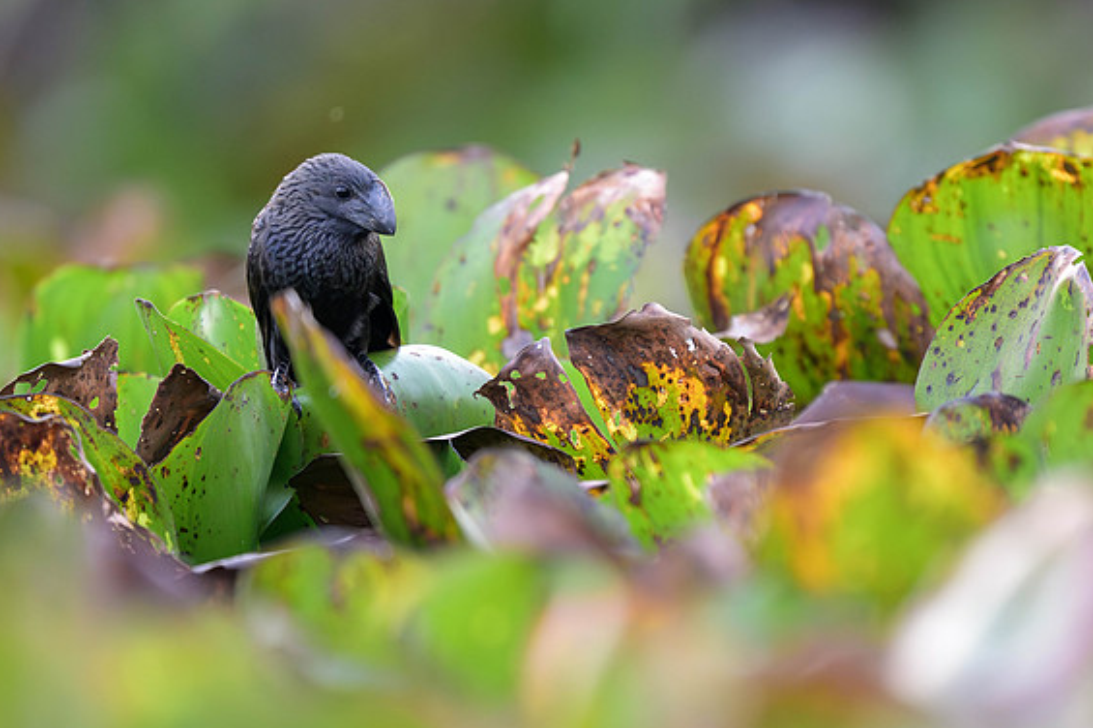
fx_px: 31920
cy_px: 434
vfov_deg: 1.3
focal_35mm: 1052
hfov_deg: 2.0
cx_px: 619
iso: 2800
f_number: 4
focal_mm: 560
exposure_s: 1/1250
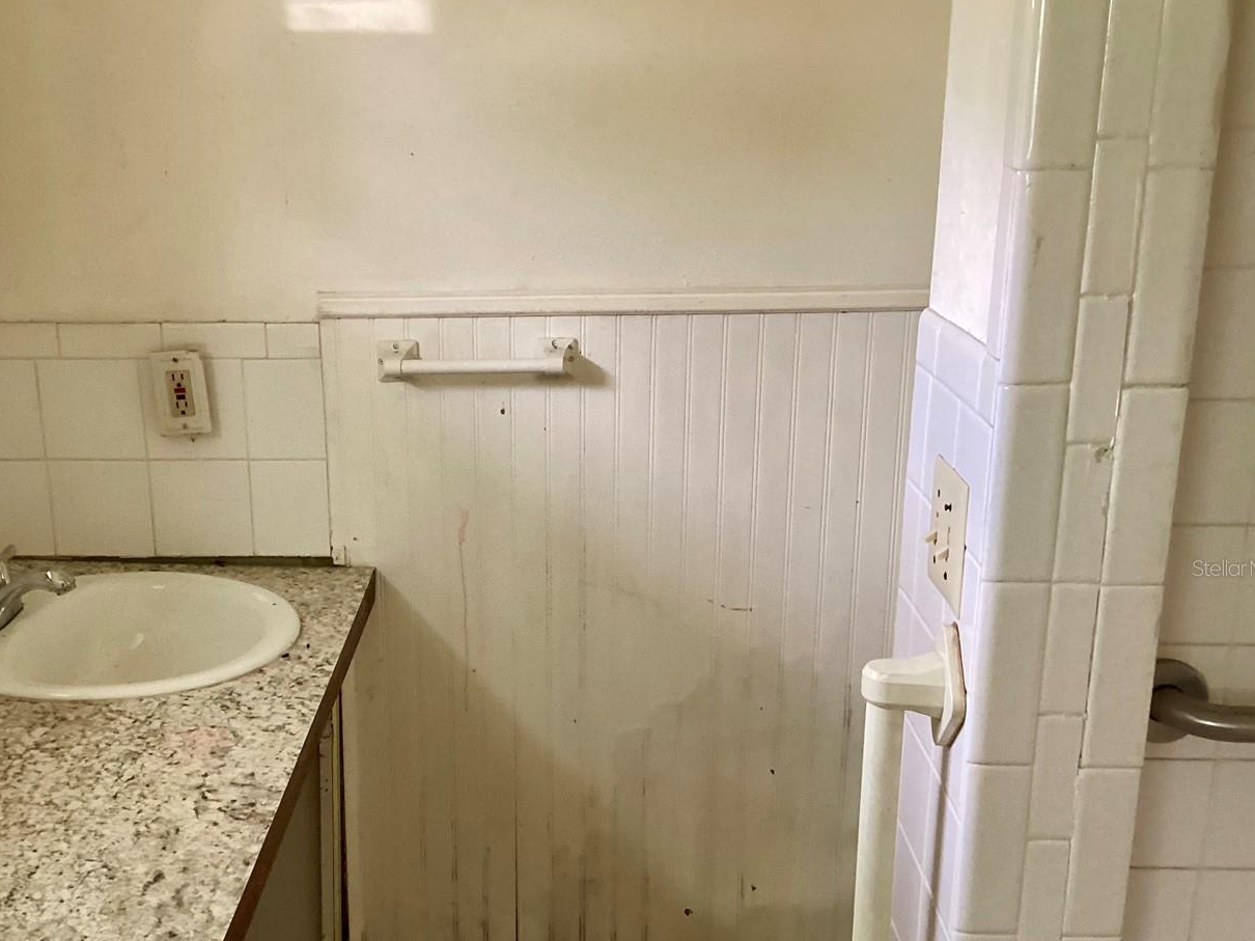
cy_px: 568
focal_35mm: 41
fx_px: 1486
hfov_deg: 45.3
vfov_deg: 35.0
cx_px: 461
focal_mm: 3.3
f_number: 2.4
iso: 320
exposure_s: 1/50
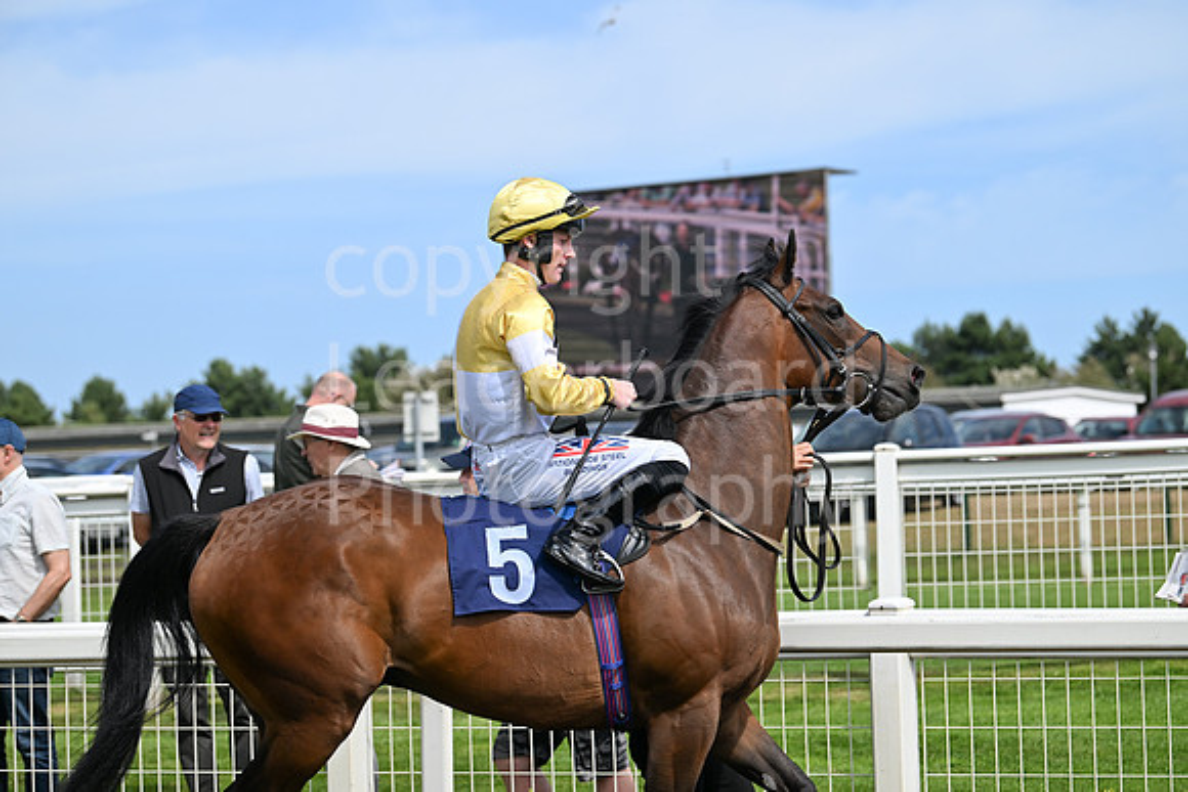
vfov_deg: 13.4
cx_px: 594
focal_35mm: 102
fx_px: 3367
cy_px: 396
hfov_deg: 20.0
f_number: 4.5
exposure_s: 1/4000
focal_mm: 102
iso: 400
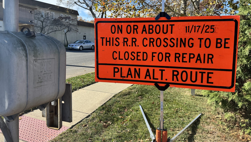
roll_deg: -1.5
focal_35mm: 27
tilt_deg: -5.5
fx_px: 180
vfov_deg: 42.6
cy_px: 54
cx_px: 125
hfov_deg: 69.9
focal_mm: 6.76
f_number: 1.78
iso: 80
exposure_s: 1/2174
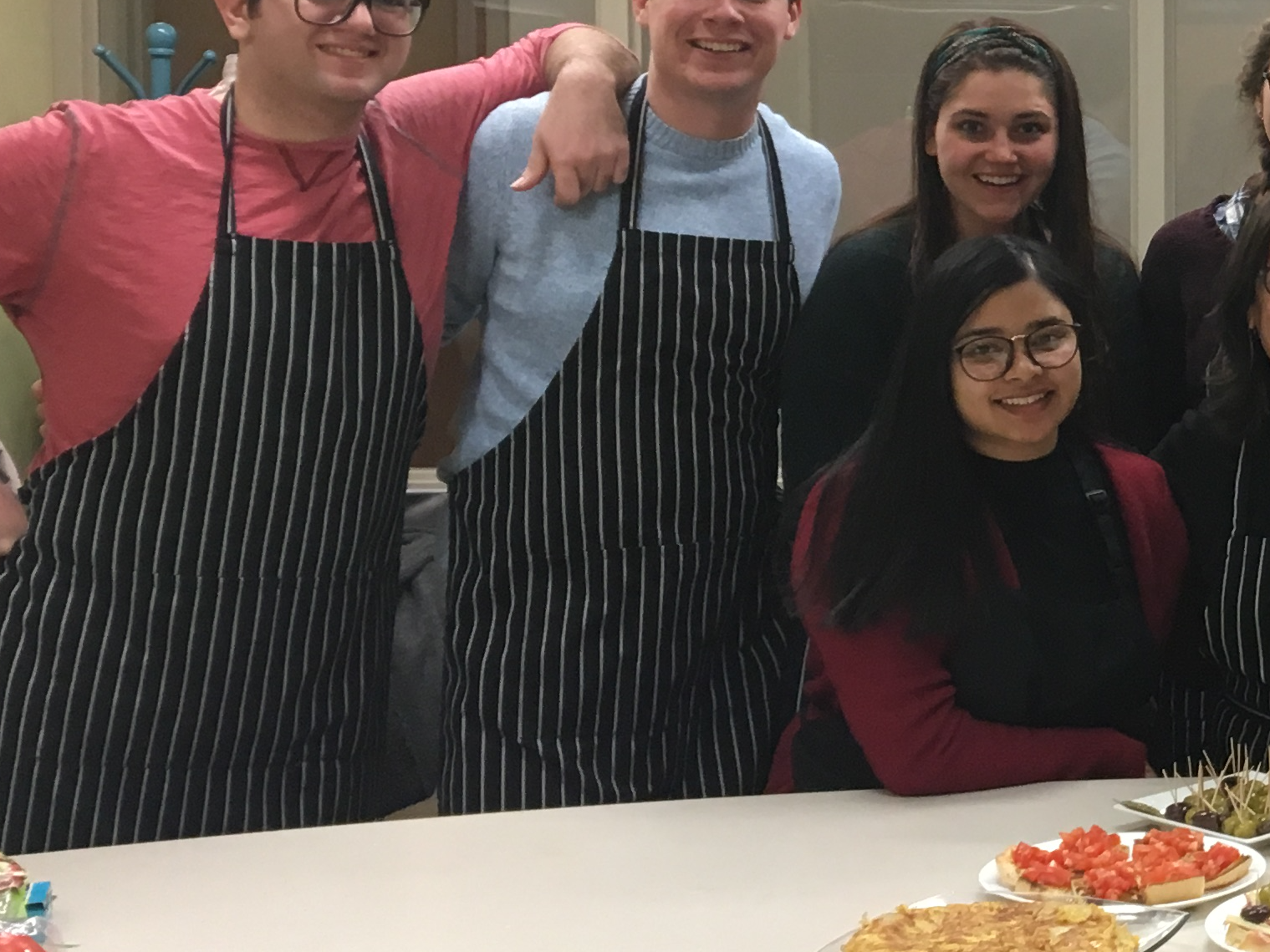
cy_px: 243
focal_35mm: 77
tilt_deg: -1.1
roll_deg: -0.8
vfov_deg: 19.0
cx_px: 1526
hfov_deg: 23.2
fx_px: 2825
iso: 80
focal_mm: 4.15
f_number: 2.2
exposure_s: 1/30
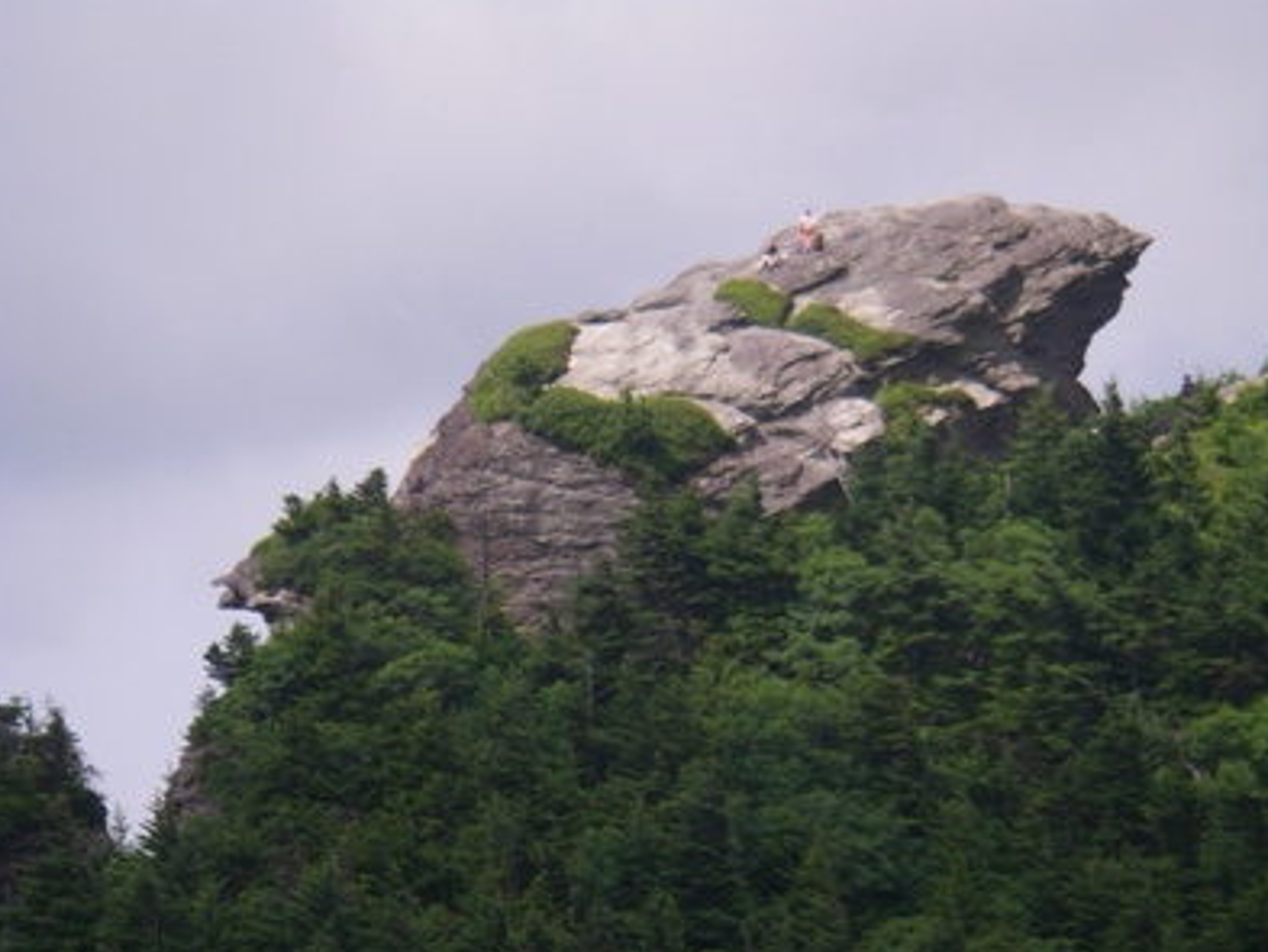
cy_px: 474
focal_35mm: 116
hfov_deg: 17.0
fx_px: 4250
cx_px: 629
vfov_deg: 12.8
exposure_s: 1/400
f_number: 4
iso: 64
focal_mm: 18.9
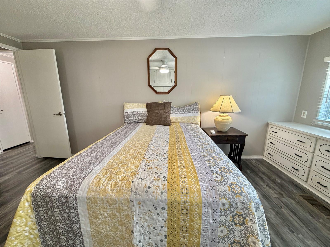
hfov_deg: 102.1
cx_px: 165
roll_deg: +0.4
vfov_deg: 85.7
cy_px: 124
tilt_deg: -12.0
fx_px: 133
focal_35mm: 14
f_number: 2.2
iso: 250
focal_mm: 2.22
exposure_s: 1/60
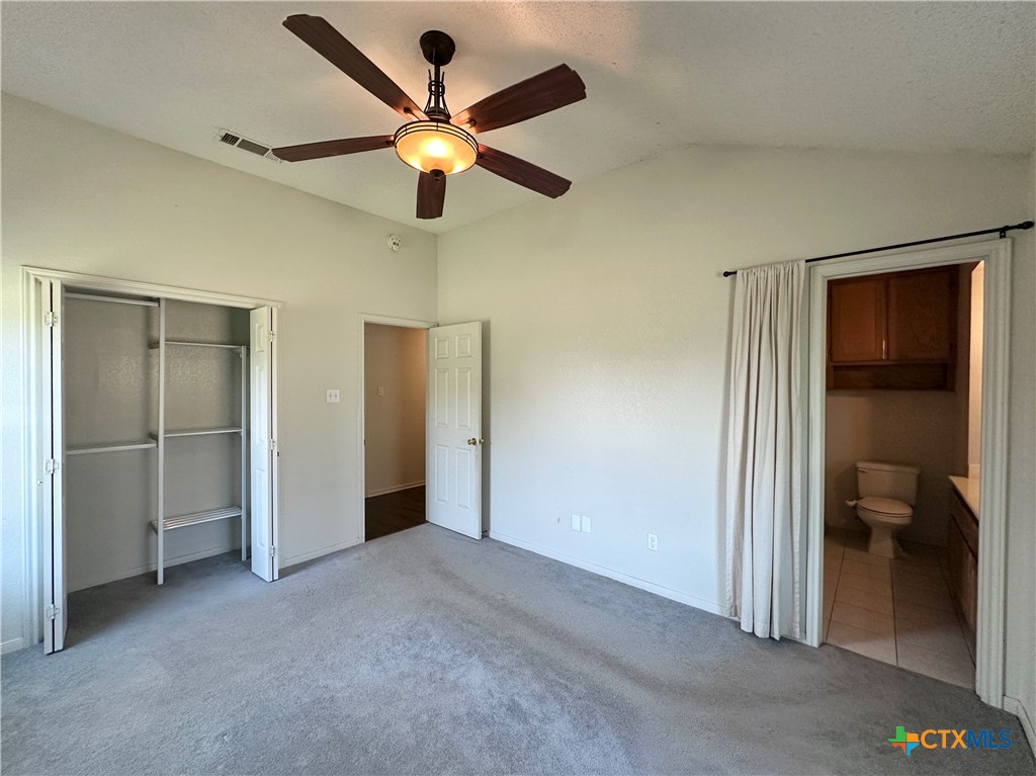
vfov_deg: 85.6
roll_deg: +0.4
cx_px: 518
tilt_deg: -0.7
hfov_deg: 102.1
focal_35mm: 14
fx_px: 419
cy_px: 388
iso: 200
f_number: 2.2
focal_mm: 2.22
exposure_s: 1/120
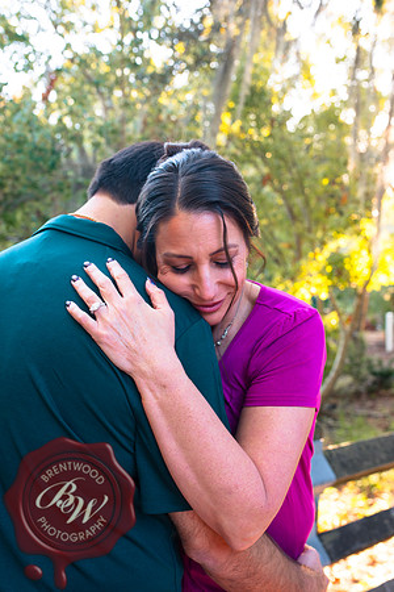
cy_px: 296
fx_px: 575
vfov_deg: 54.4
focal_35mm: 35
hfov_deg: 37.9
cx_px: 197
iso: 500
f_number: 4.5
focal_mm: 35
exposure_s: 1/100
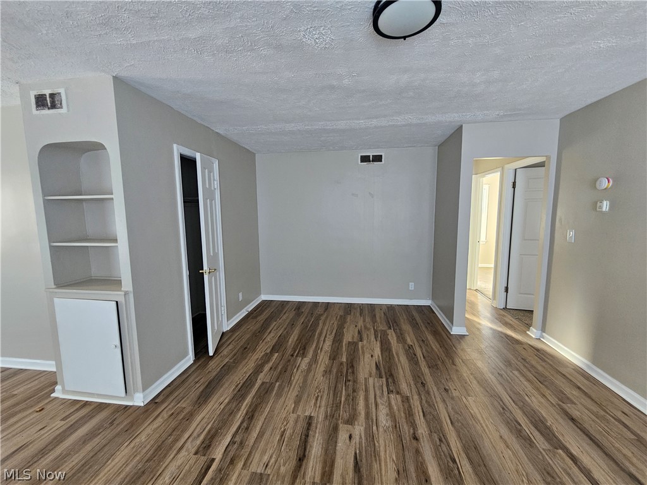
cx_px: 324
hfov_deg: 106.2
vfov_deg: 89.9
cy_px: 242
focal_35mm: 13
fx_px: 243
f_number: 2.2
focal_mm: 2.2
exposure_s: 1/60
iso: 250
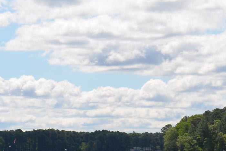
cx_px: 207
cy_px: 150
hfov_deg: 9.7
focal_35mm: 211
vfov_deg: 6.5
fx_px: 1325
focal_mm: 48
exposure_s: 1/320
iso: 100
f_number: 9
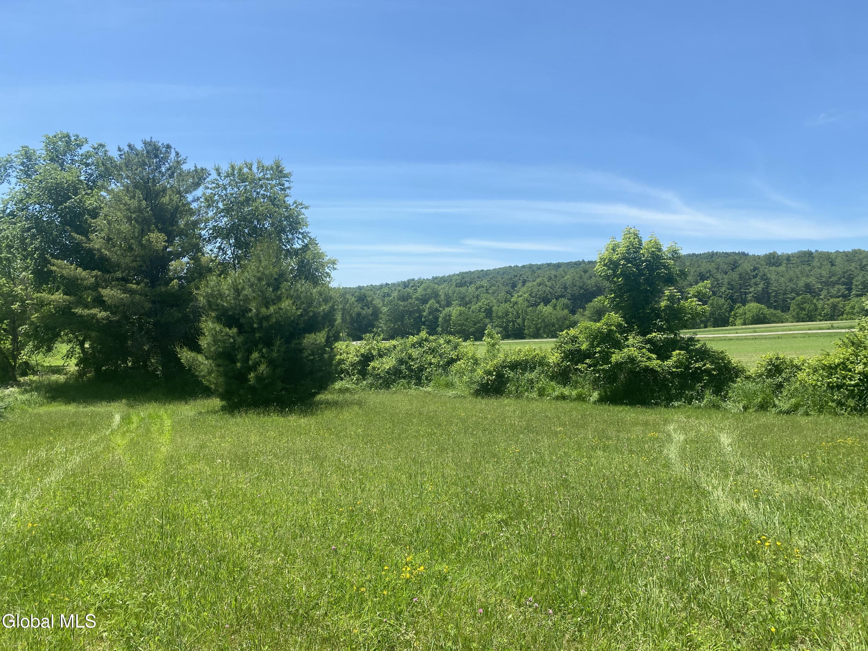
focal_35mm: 26
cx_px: 434
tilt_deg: +0.6
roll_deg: +0.3
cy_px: 326
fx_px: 652
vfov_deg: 53.1
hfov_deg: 67.3
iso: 32
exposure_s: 1/2268
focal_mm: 4.25
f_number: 1.8
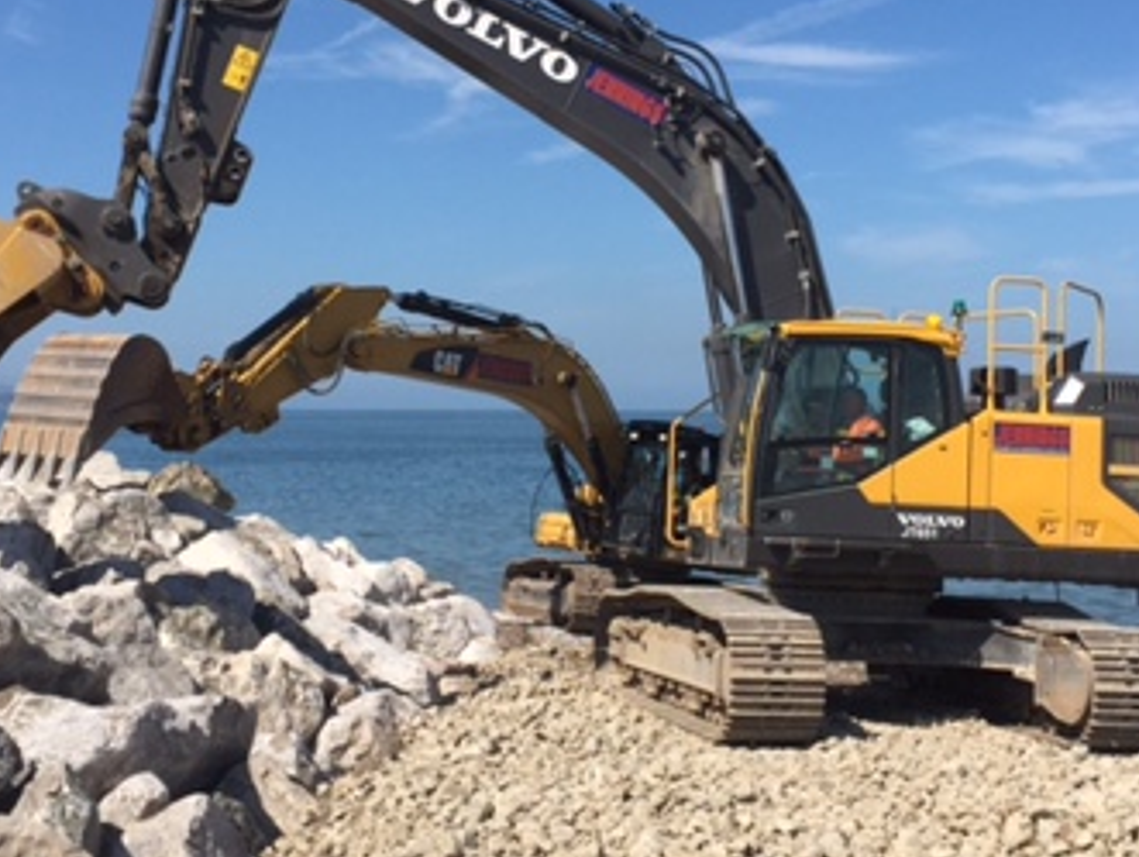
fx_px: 1845
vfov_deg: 26.1
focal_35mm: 56
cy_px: 420
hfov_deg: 34.3
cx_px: 643
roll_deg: -1.9
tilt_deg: +2.0
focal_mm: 4.15
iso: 32
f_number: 2.2
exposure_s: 1/3049
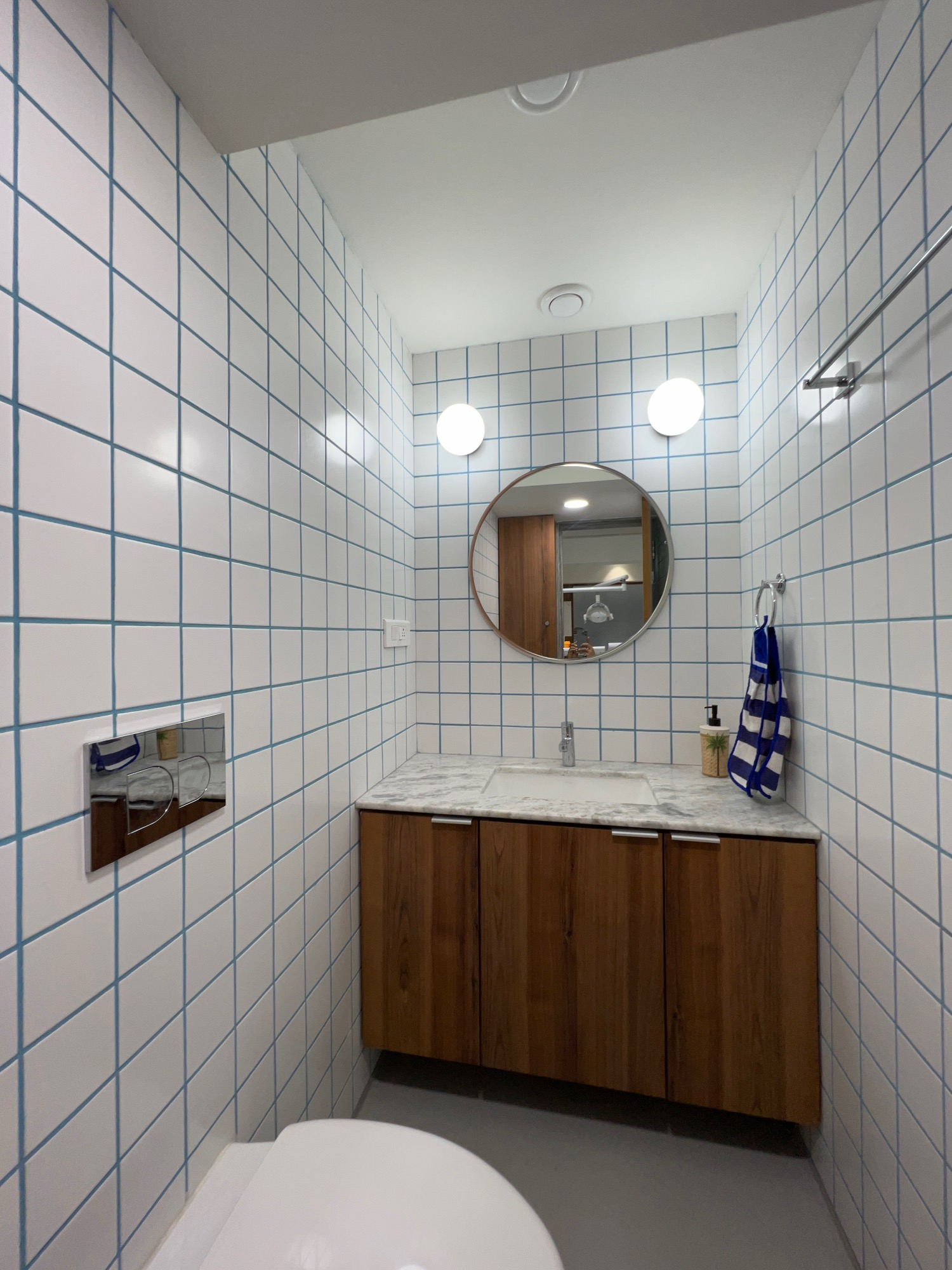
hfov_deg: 89.9
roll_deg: +1.4
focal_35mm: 13
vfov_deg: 106.2
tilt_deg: +0.1
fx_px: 477
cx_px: 476
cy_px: 635
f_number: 1.8
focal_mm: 1.57
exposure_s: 1/33
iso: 32
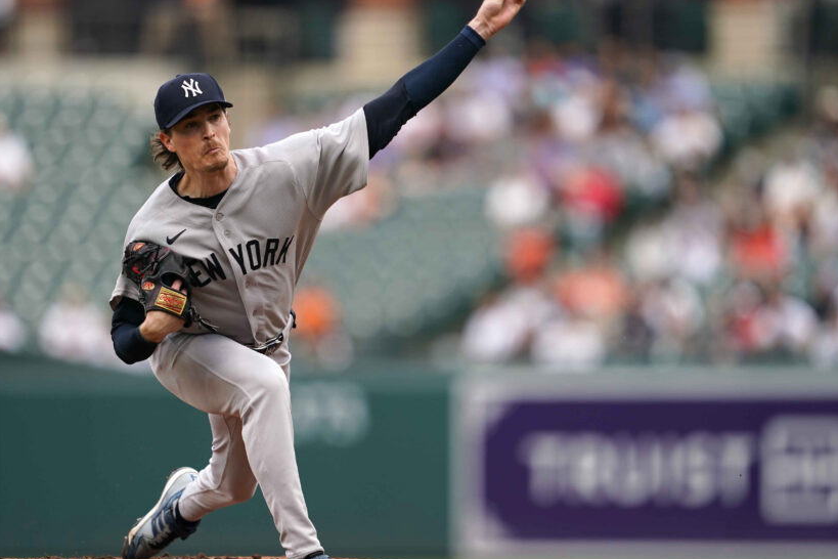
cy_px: 283
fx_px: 11638
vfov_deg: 2.7
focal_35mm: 500
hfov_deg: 4.1
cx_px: 390
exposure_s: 1/2500
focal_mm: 400
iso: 320
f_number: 2.8
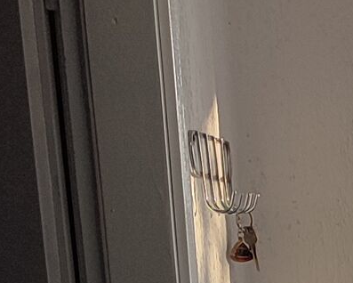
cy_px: 859
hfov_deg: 10.3
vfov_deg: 7.8
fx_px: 1798
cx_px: 717
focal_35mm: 172
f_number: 1.9
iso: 50
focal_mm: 6.04
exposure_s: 1/148
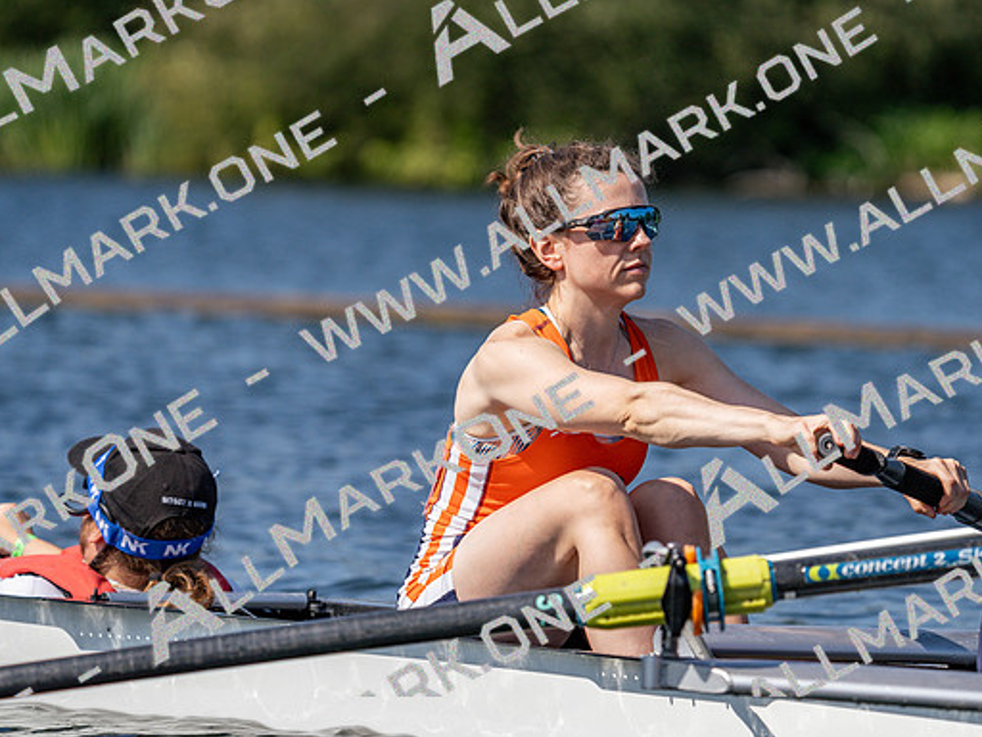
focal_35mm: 330
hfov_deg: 6.0
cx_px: 537
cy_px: 368
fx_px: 9362
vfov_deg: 4.5
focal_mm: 303
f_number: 6.3
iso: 250
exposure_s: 1/2000
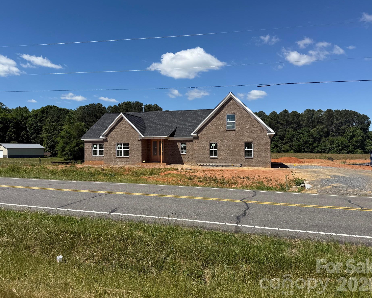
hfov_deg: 66.0
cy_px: 144
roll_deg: +1.2
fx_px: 286
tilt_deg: +0.1
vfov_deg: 54.9
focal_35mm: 26
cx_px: 174
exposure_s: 1/5714
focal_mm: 6.76
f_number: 1.78
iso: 80
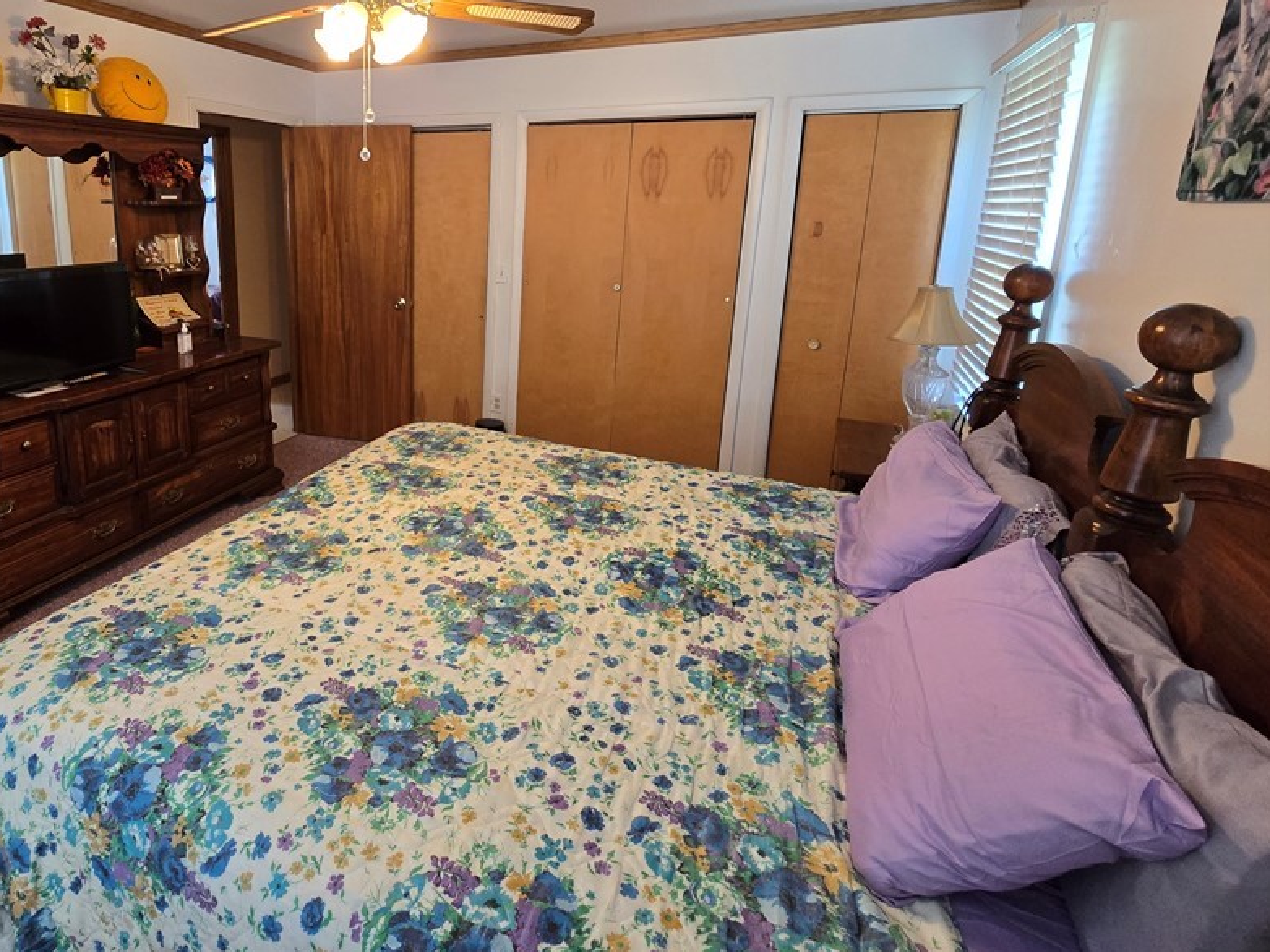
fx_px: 624
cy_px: 337
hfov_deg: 88.5
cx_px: 449
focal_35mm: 17
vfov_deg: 73.0
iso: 400
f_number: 2.2
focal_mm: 2.2
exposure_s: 1/60
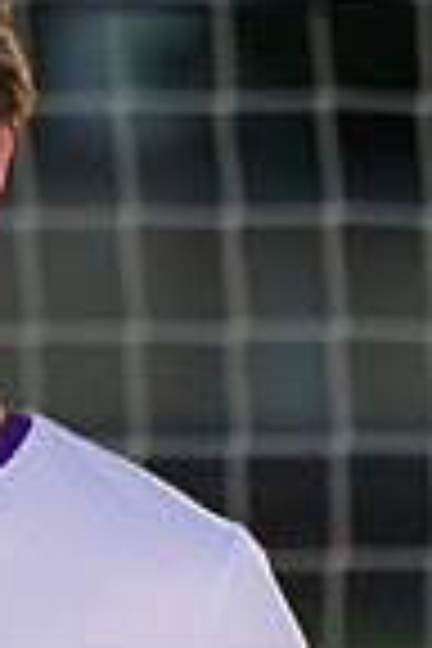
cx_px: -340
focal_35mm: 1607
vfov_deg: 1.3
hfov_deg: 0.9
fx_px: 28924
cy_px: 711
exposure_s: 1/200
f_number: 8
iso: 100
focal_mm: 400
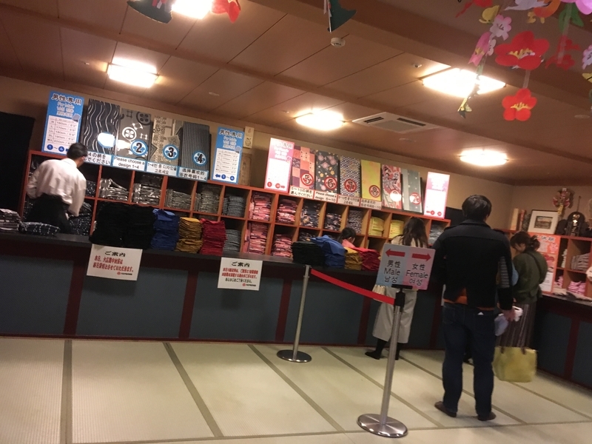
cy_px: 222
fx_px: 496
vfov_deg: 48.2
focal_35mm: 29
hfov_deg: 61.7
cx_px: 296
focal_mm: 4.15
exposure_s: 1/20
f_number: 2.2
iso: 200
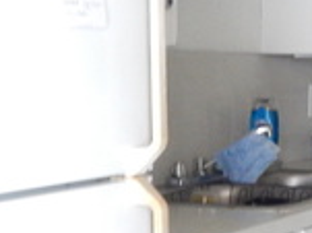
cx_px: 504
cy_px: 128
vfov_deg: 13.9
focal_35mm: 106
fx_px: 955
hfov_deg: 16.5
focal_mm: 4.5
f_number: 3.1
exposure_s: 1/15
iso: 560
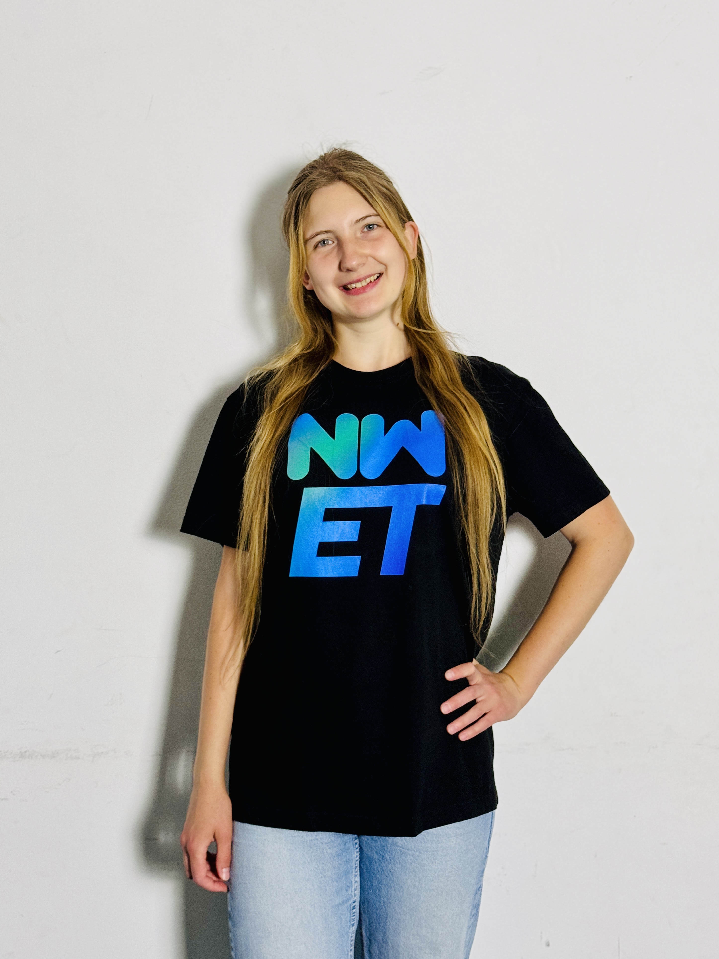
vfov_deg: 38.2
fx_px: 1385
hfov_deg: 29.1
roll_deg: +0.0
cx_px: 355
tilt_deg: -3.7
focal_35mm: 50
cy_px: 464
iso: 250
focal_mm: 6.76
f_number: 1.78
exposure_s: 1/60
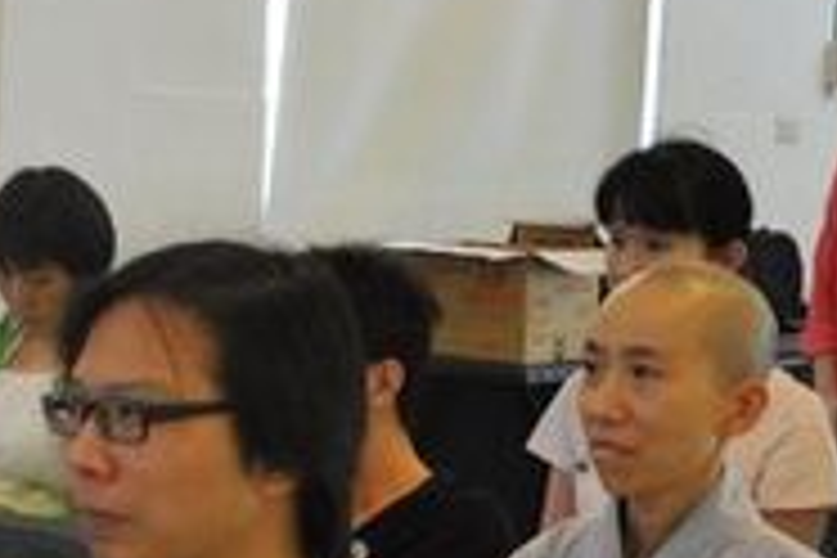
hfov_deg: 16.0
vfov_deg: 11.0
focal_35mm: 124
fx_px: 2883
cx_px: -130
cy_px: 405
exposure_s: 1/15
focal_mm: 22
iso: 400
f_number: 4
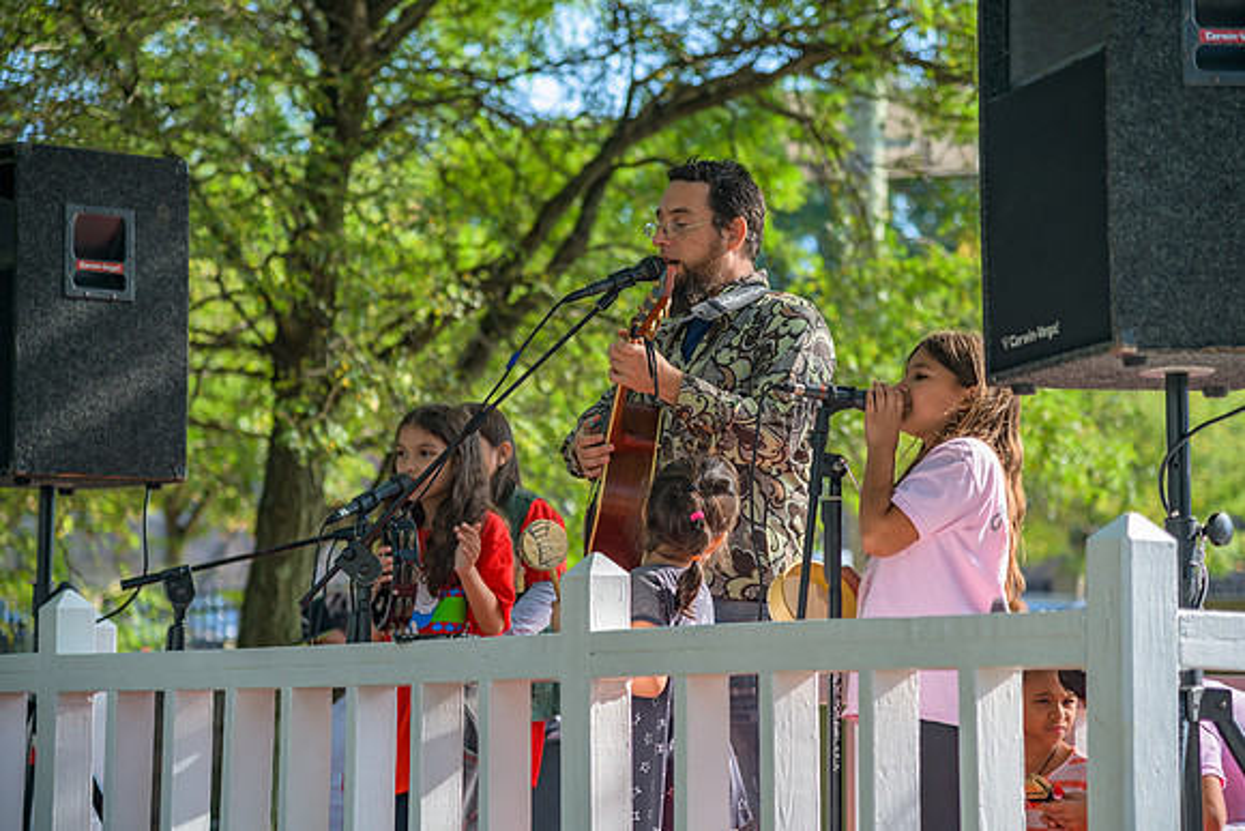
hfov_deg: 18.6
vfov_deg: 12.5
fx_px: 3805
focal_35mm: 110
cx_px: 622
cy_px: 416
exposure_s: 1/125
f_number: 4
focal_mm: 110
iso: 180
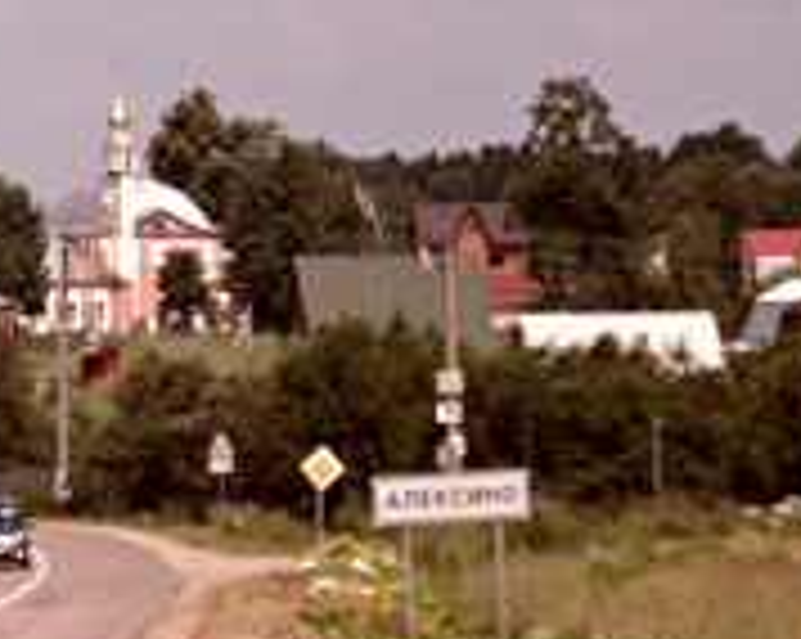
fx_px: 7365
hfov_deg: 6.2
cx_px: 140
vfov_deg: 5.0
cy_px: 290
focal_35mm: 311
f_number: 5.5
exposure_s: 1/500
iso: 80
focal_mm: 28.7
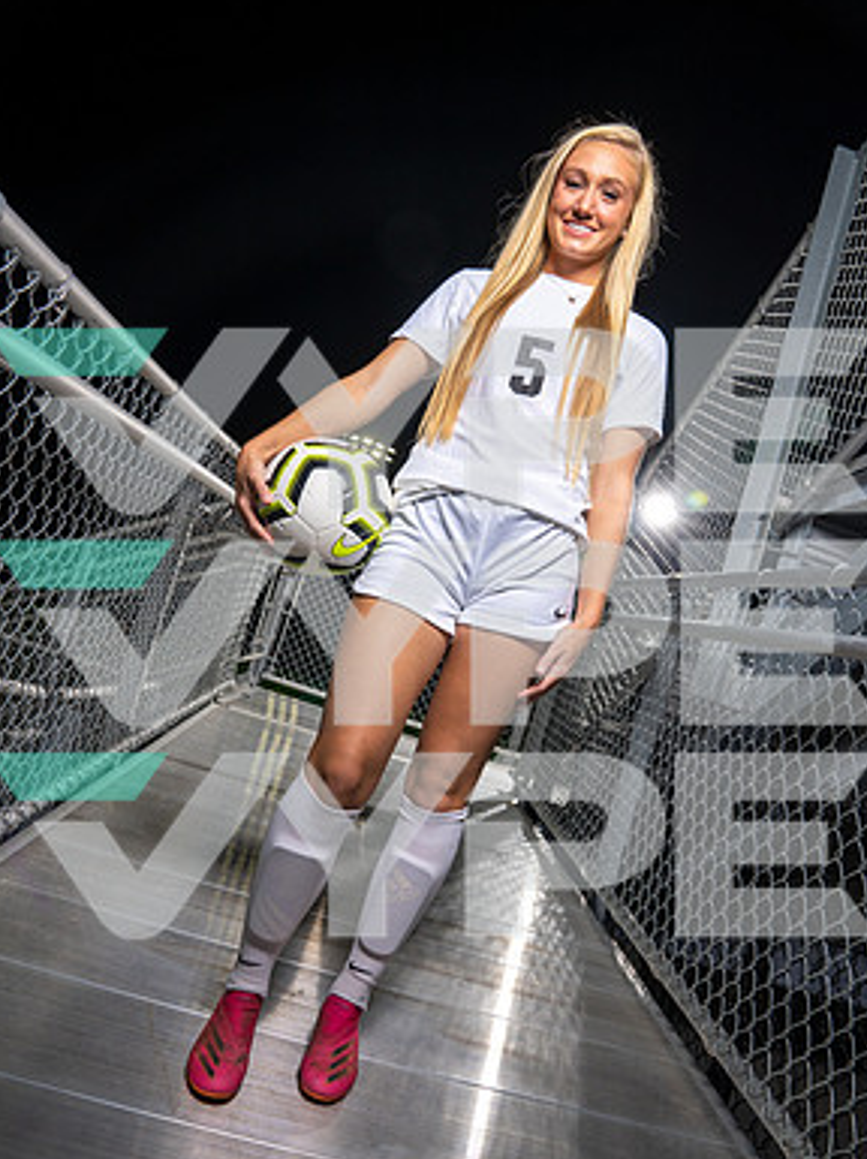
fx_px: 903
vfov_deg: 65.2
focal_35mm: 27
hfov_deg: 51.3
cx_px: 437
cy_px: 635
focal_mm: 24
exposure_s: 1/250
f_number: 9
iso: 320
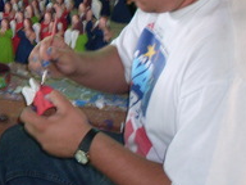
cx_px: -18
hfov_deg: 18.9
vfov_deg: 14.7
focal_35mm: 100
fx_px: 711
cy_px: 23
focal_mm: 6.3
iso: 100
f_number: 2.8
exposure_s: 1/10
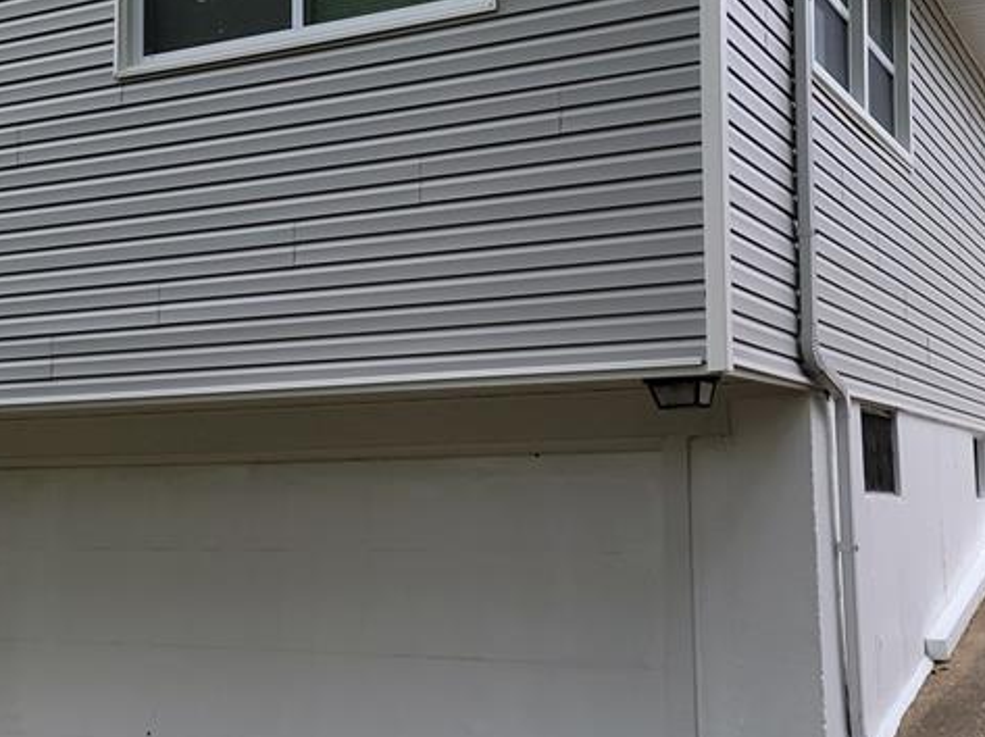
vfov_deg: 28.0
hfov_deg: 36.8
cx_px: 444
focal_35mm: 52
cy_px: 385
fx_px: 1479
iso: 25
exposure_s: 1/120
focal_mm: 6.7
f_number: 1.8
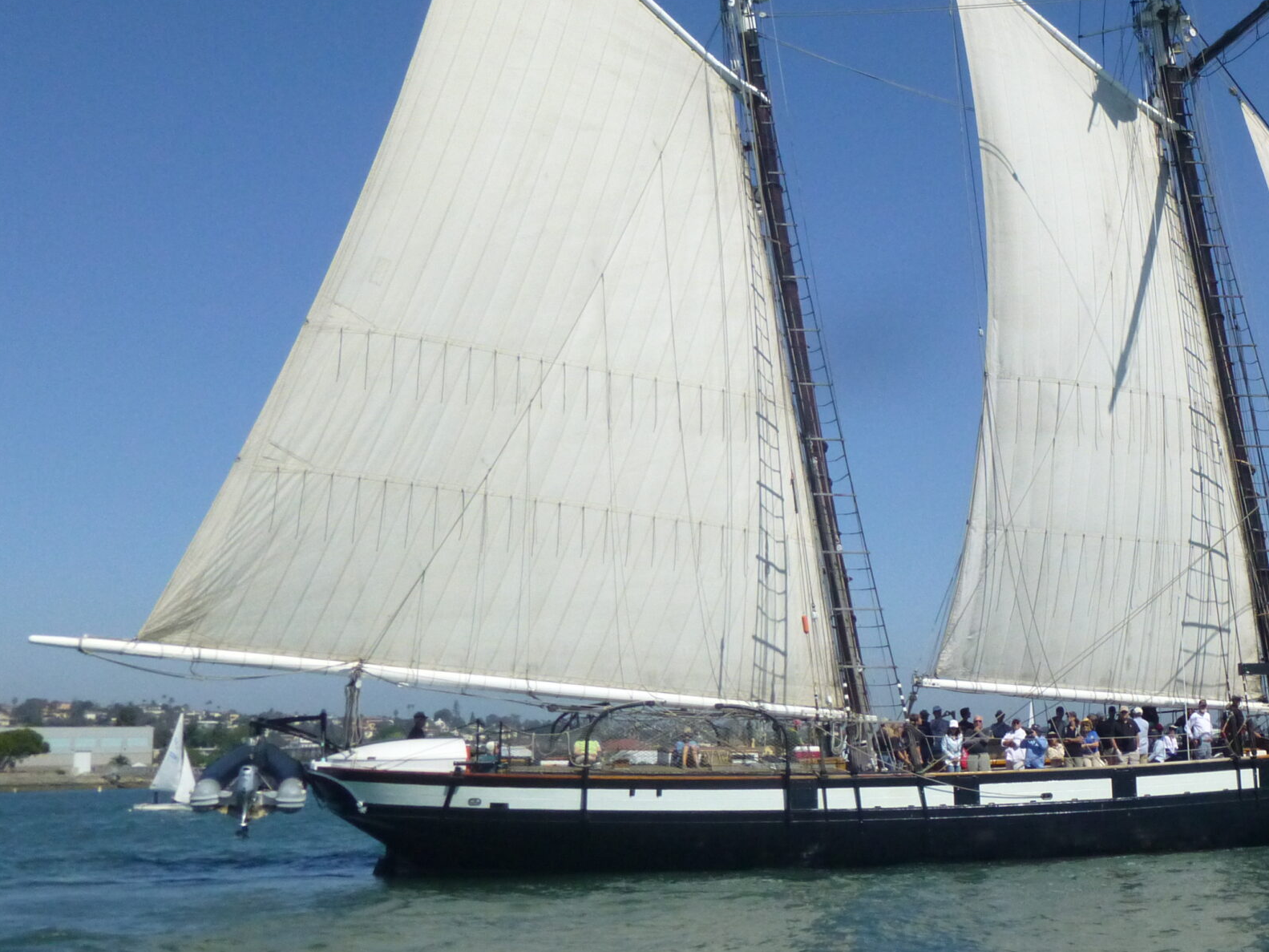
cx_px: 972
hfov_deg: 34.1
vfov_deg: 26.4
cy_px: 322
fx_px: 2016
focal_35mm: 55
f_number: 10
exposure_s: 1/1300
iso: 400
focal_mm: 6
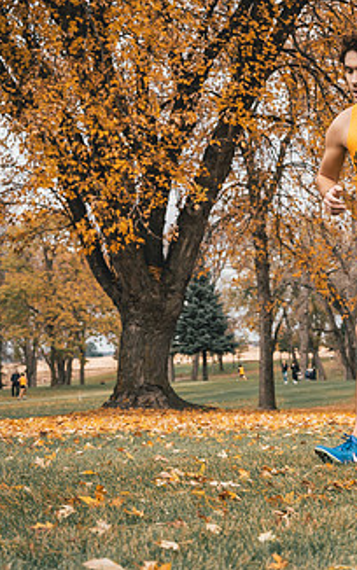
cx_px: 385
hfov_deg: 14.1
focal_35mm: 91
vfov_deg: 22.8
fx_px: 1415
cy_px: 233
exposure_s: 1/800
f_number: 6.3
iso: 400
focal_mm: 50
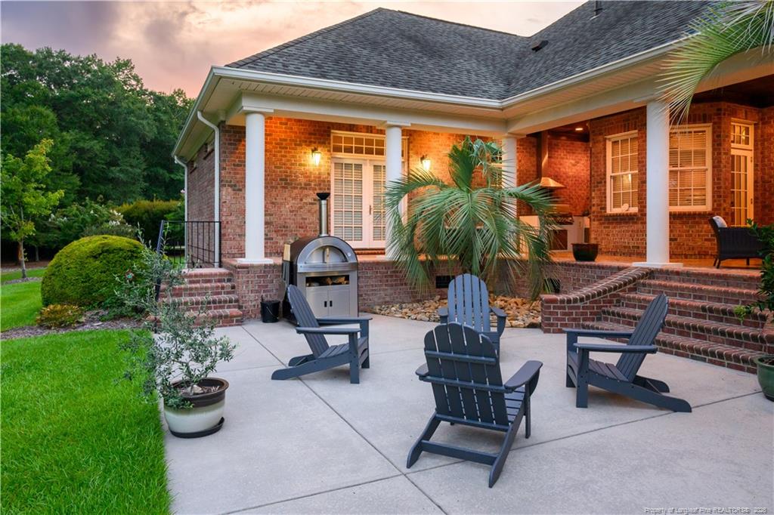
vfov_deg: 53.1
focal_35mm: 24
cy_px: 258
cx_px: 387
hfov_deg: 73.8
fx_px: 516
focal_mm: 24
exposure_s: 1/50
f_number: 8
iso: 640
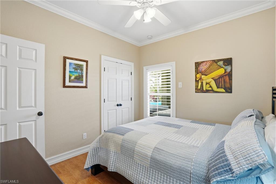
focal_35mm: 16
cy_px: 92
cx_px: 138
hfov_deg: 96.8
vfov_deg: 73.7
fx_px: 123
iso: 400
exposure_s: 1/200
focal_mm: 16
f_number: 9
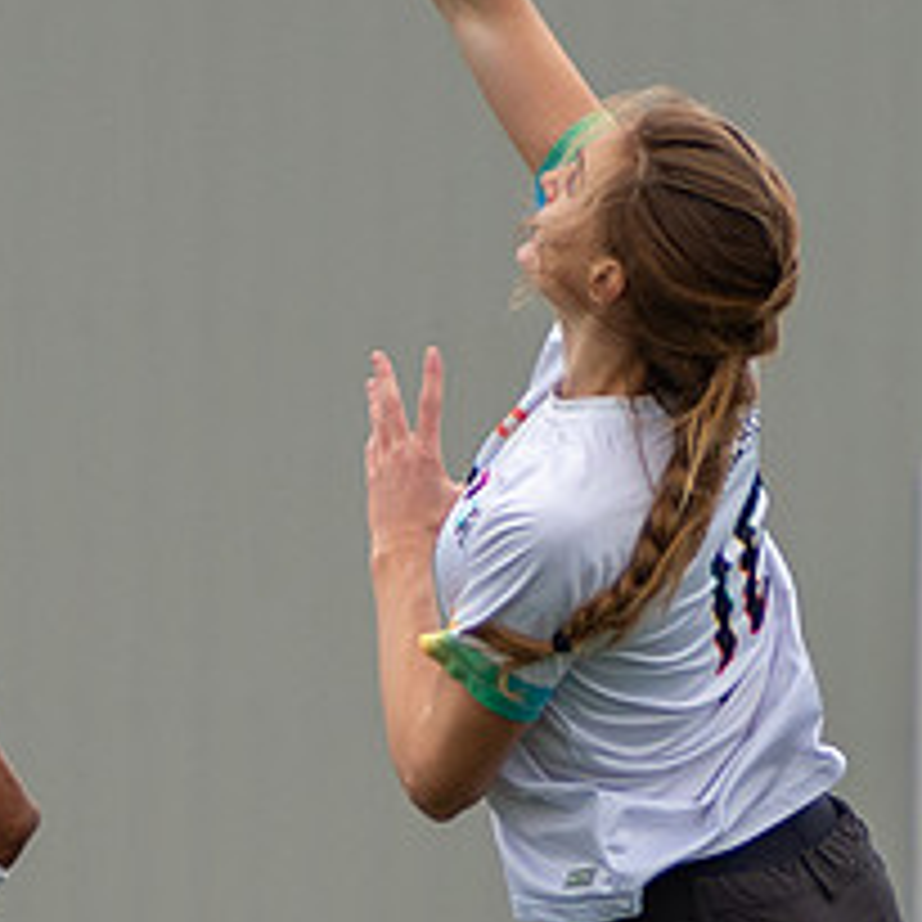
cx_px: 328
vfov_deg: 1.0
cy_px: 967
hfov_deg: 1.0
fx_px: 50414
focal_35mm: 1673
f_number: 5.6
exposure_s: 1/1000
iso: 720
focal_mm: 380
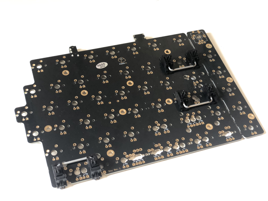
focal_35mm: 52
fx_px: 403
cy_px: 100
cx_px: 134
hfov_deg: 36.8
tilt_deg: -51.4
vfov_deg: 28.0
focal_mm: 6
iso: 125
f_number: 2.4
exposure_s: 1/30
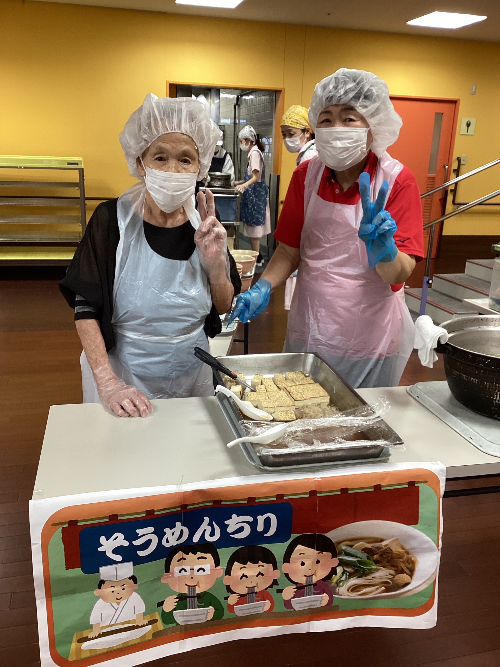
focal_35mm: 31
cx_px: 250
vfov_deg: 58.4
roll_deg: -2.1
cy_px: 334
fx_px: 597
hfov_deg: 45.4
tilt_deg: -17.0
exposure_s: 1/50
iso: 80
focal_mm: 3.3
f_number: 2.4
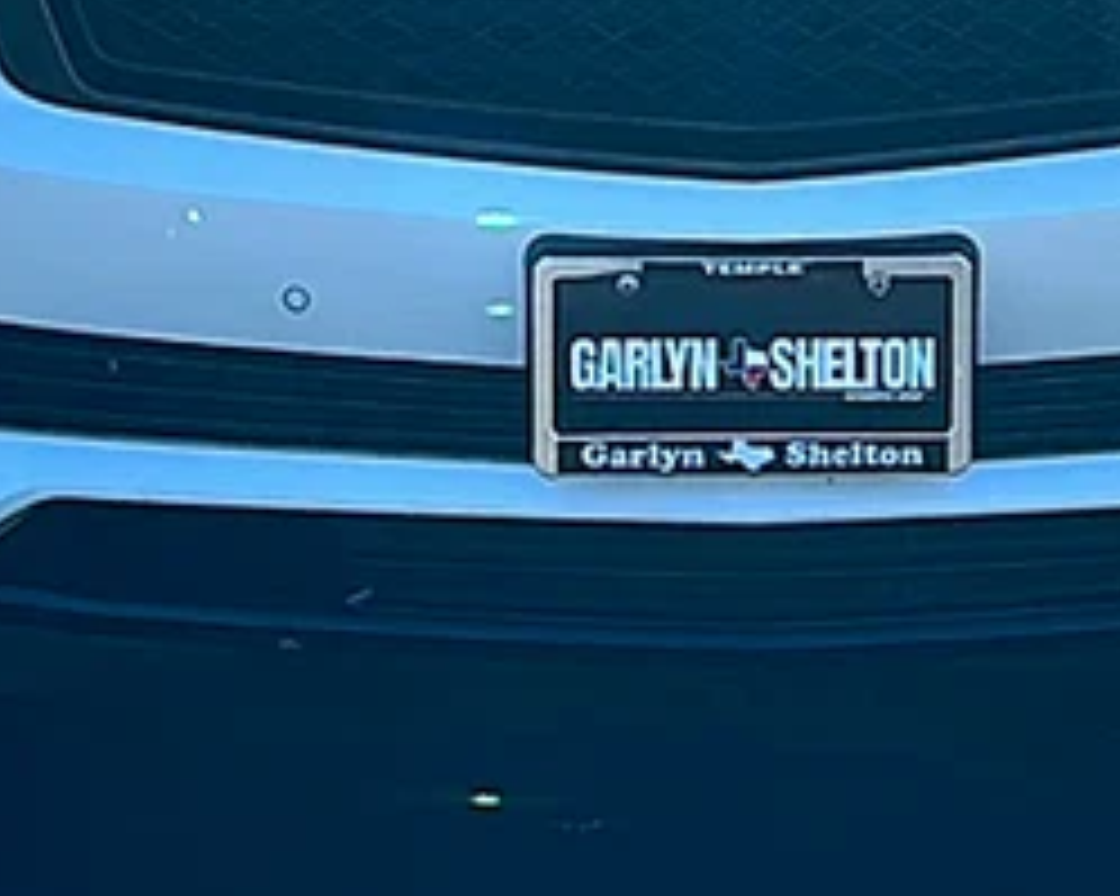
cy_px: -236
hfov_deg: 17.9
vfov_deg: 13.9
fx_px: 3545
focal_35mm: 107
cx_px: 765
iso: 80
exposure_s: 1/4386
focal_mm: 6.86
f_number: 1.78
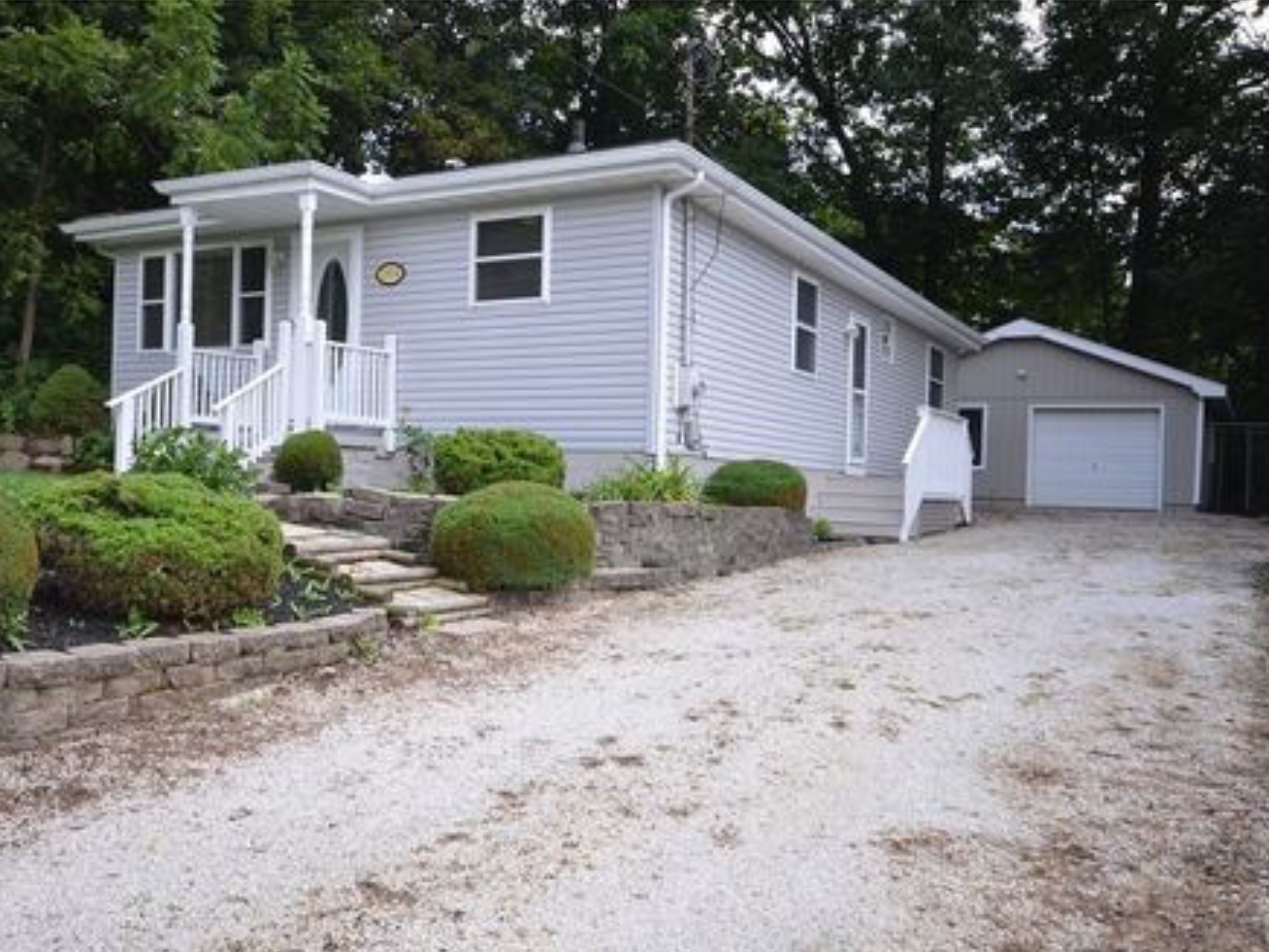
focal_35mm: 33
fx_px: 1210
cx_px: 579
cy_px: 479
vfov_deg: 42.9
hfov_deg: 55.3
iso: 200
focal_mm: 20
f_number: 6.3
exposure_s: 1/160
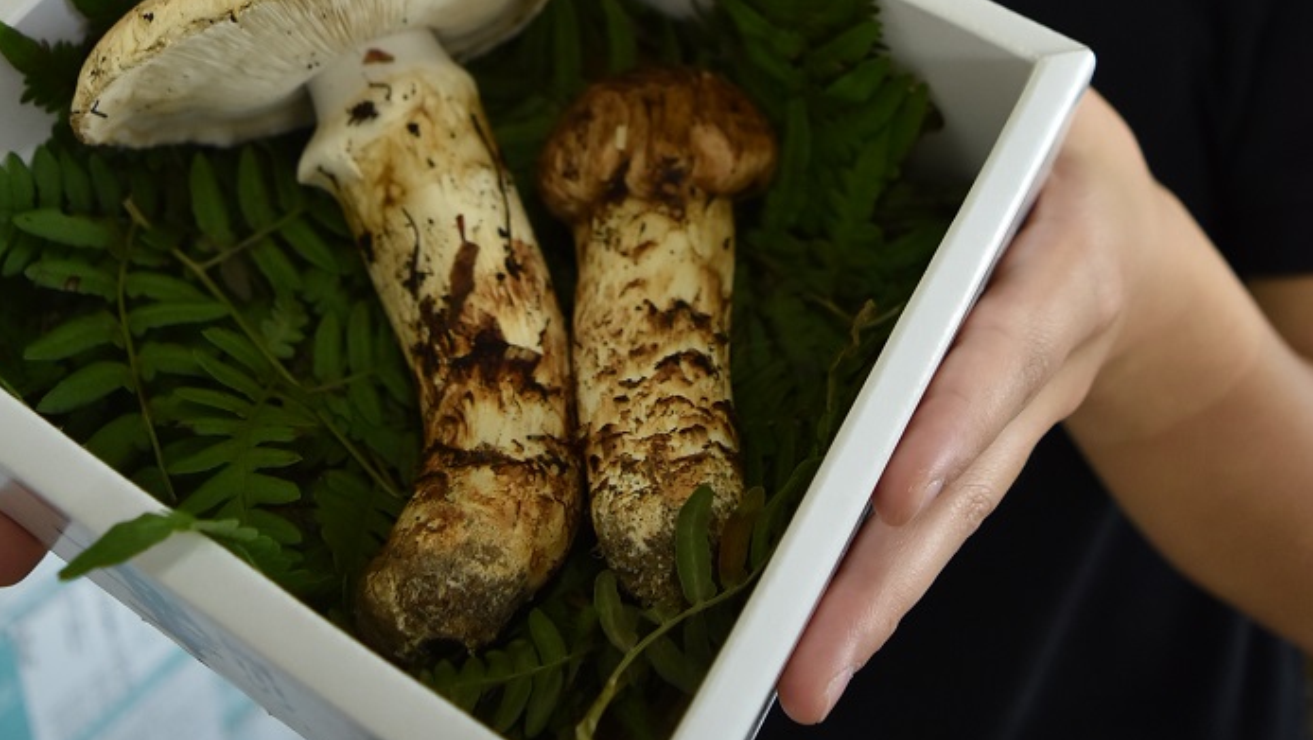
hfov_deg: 42.9
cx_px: 651
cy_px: -155
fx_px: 1672
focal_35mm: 48
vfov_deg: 22.9
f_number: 4.5
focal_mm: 20
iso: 800
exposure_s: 1/400
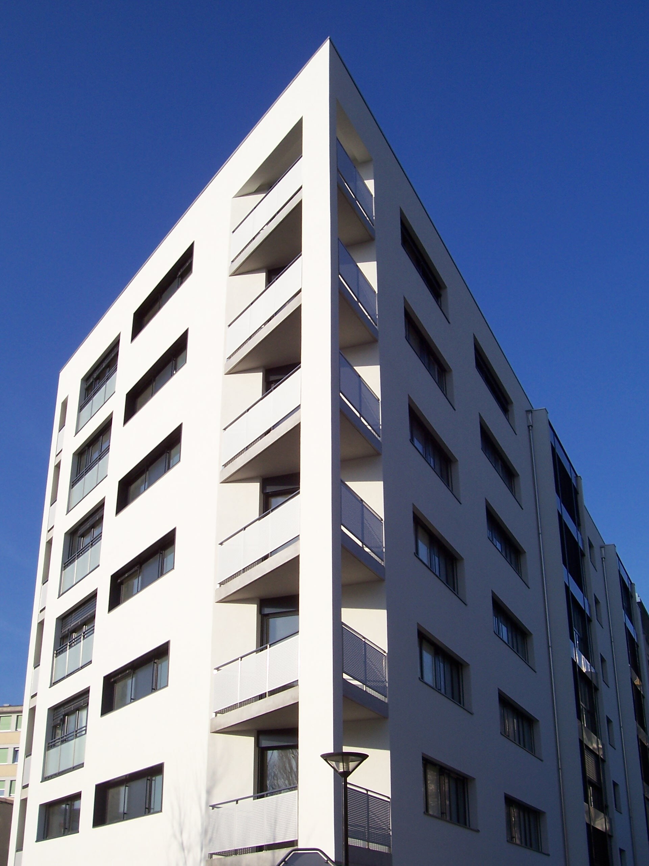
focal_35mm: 42
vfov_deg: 44.8
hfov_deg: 34.3
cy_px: 433
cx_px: 324
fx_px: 1050
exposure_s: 1/500
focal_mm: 7
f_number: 5.6
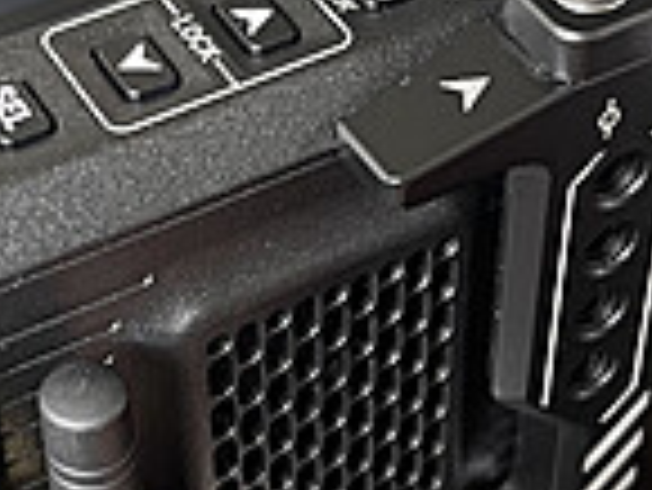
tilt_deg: -47.7
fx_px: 1979
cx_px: 277
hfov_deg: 18.7
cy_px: 247
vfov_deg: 14.1
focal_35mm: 105
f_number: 1.6
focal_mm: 5.1
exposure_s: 1/60
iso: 160
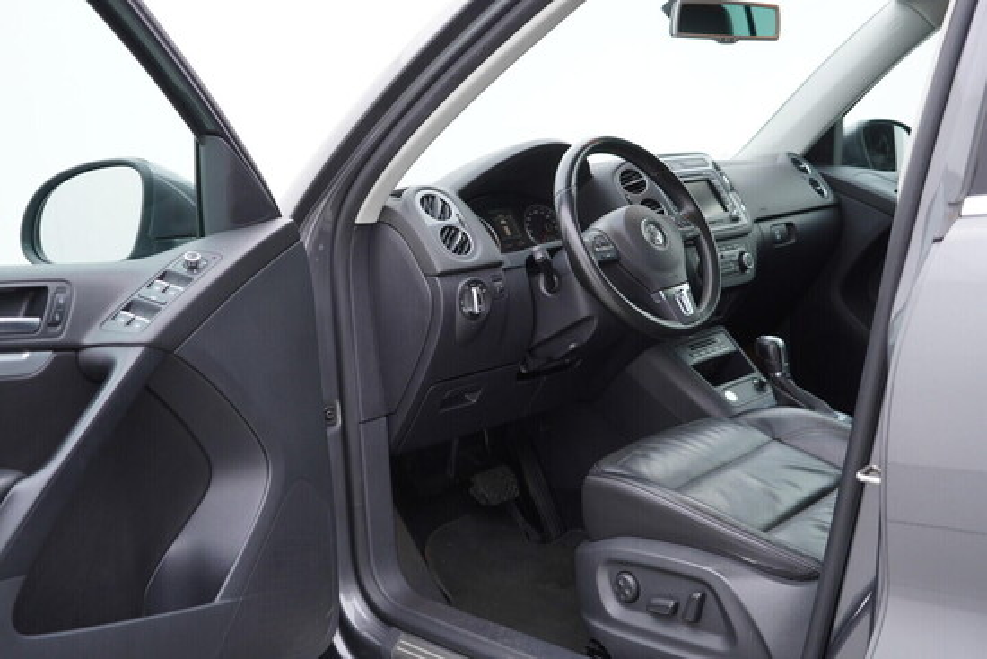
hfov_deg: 53.1
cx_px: 494
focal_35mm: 36
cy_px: 330
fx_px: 987
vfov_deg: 36.9
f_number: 2.8
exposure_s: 1/40
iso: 125
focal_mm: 24
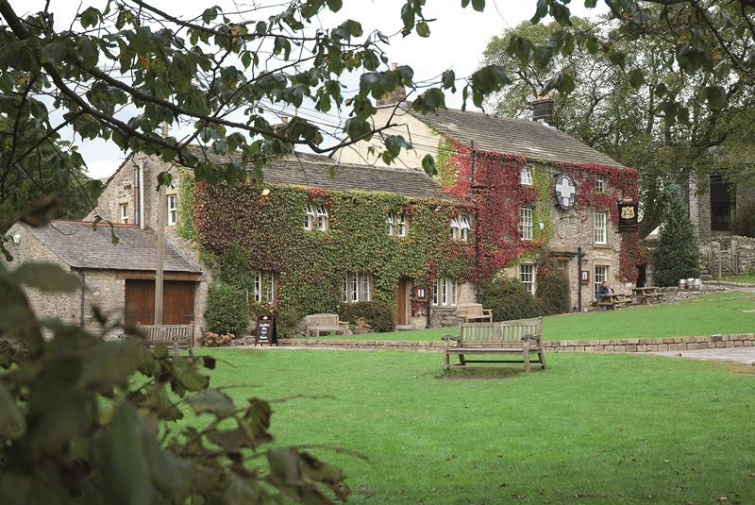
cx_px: 378
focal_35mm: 60
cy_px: 252
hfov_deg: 33.4
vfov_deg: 22.7
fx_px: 1259
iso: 160
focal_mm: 40
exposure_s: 1/180
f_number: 4.2
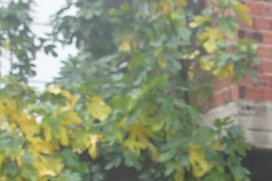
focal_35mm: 138
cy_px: 238
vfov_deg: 9.7
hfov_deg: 13.3
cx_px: 498
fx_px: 1042
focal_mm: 18
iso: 800
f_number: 6.3
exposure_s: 1/320
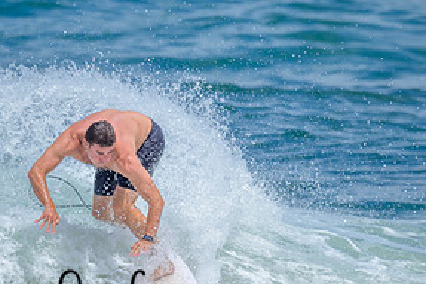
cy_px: 187
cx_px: 136
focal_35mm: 2215
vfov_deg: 0.6
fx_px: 26195
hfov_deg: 0.9
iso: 220
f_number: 6.3
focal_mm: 800
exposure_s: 1/2500
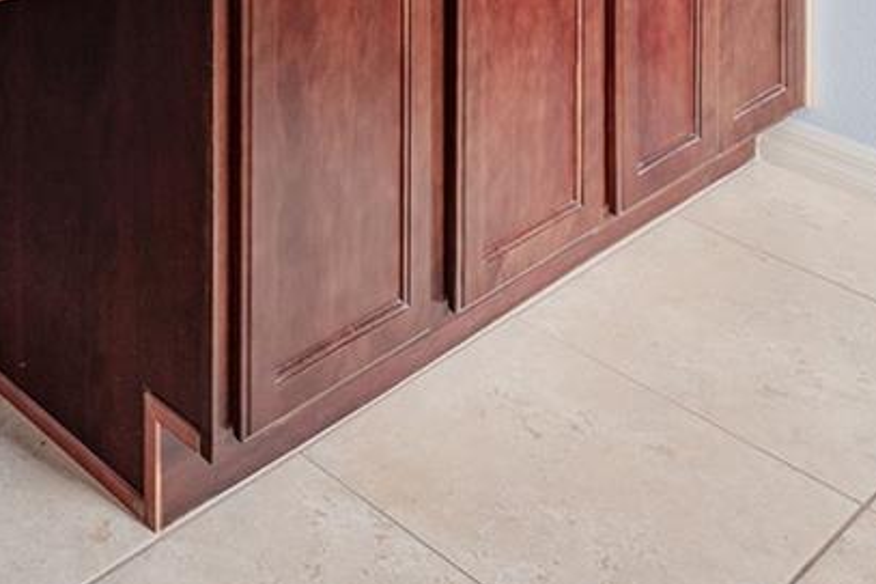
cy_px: -511
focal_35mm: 55
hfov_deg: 33.4
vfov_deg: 18.4
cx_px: 13
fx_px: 1338
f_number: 7.1
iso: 320
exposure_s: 1/15
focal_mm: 14
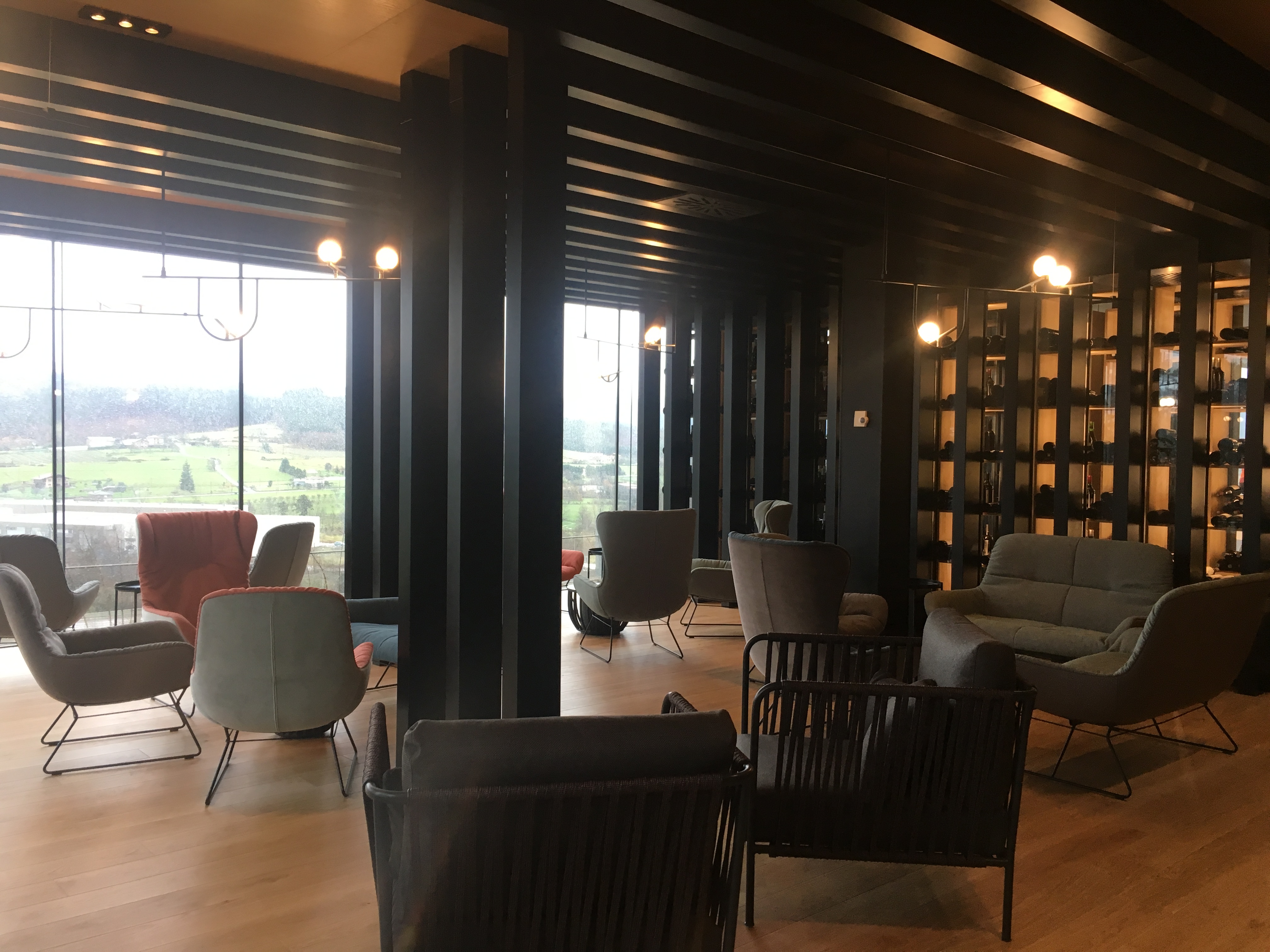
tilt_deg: -2.2
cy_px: 476
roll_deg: -0.6
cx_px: 635
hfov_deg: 61.7
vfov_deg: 48.2
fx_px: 1064
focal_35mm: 29
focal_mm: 4.15
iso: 50
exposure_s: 1/33
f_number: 2.2
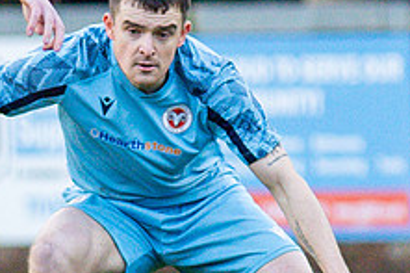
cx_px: -141
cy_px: 357
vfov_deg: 0.6
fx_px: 26959
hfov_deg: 0.9
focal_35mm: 2369
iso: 1000
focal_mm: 300
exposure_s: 1/1600
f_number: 2.8
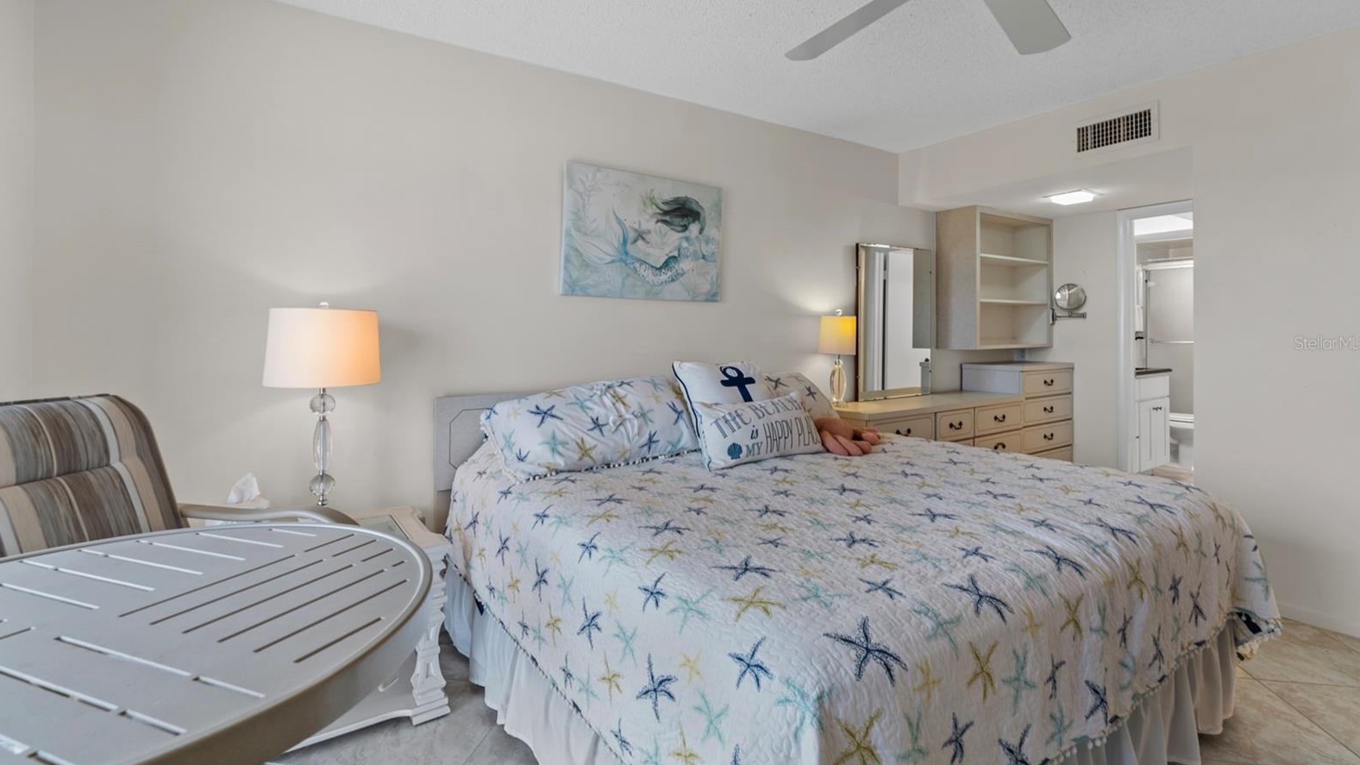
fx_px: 613
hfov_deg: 95.9
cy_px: 342
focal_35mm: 17
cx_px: 681
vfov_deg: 63.8
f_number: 9
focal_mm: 16
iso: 250
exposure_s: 1
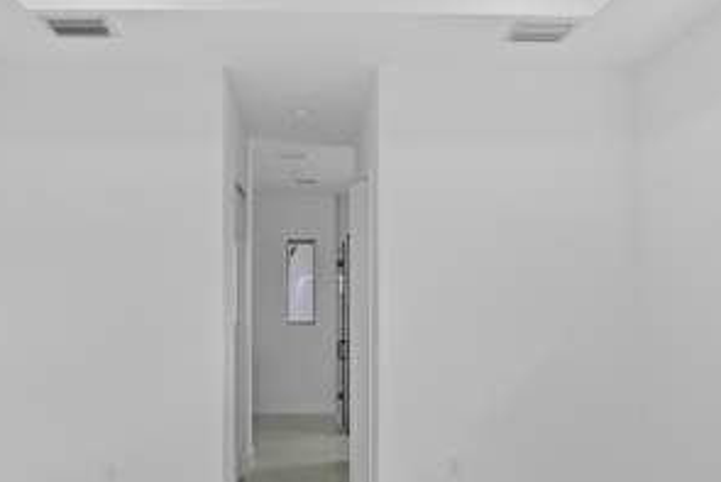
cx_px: 320
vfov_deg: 48.2
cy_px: 345
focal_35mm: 26
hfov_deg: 69.1
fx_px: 521
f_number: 4
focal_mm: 16
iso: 200
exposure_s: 1/160
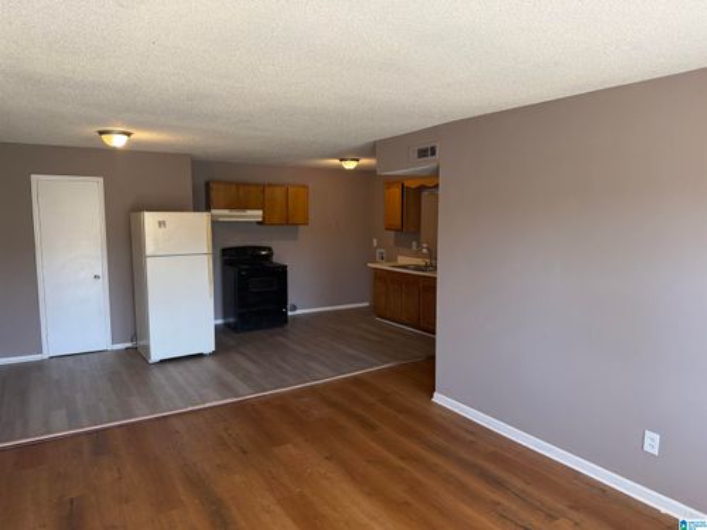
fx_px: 490
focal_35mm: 24
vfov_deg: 56.8
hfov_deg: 71.6
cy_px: 265
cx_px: 354
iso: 200
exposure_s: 1/121
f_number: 1.78
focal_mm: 6.76
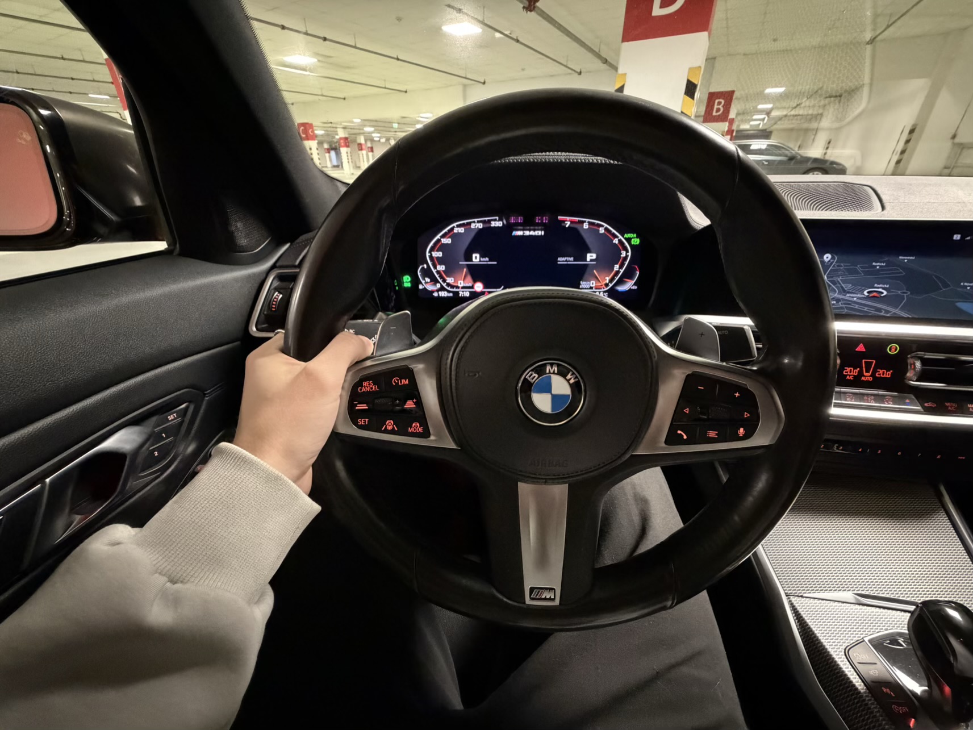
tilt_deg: -28.0
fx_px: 394
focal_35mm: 14
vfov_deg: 85.7
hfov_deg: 102.1
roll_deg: +1.2
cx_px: 486
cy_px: 365
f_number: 2.2
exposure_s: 1/30
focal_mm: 2.22
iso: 1600
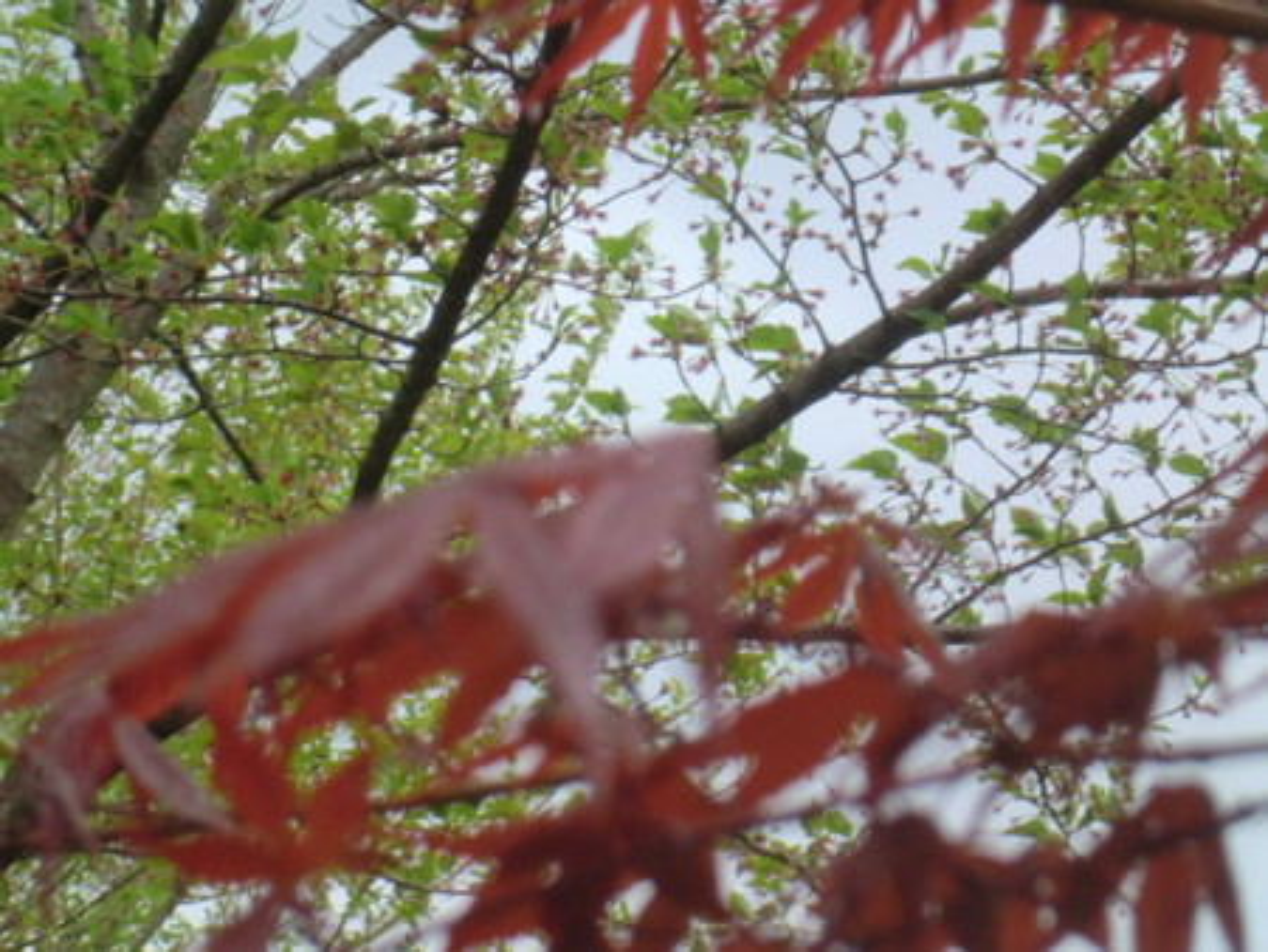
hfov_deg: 18.9
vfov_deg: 14.2
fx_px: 3812
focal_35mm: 104
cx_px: 634
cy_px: 476
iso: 250
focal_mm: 18.6
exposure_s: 1/100
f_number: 5.9
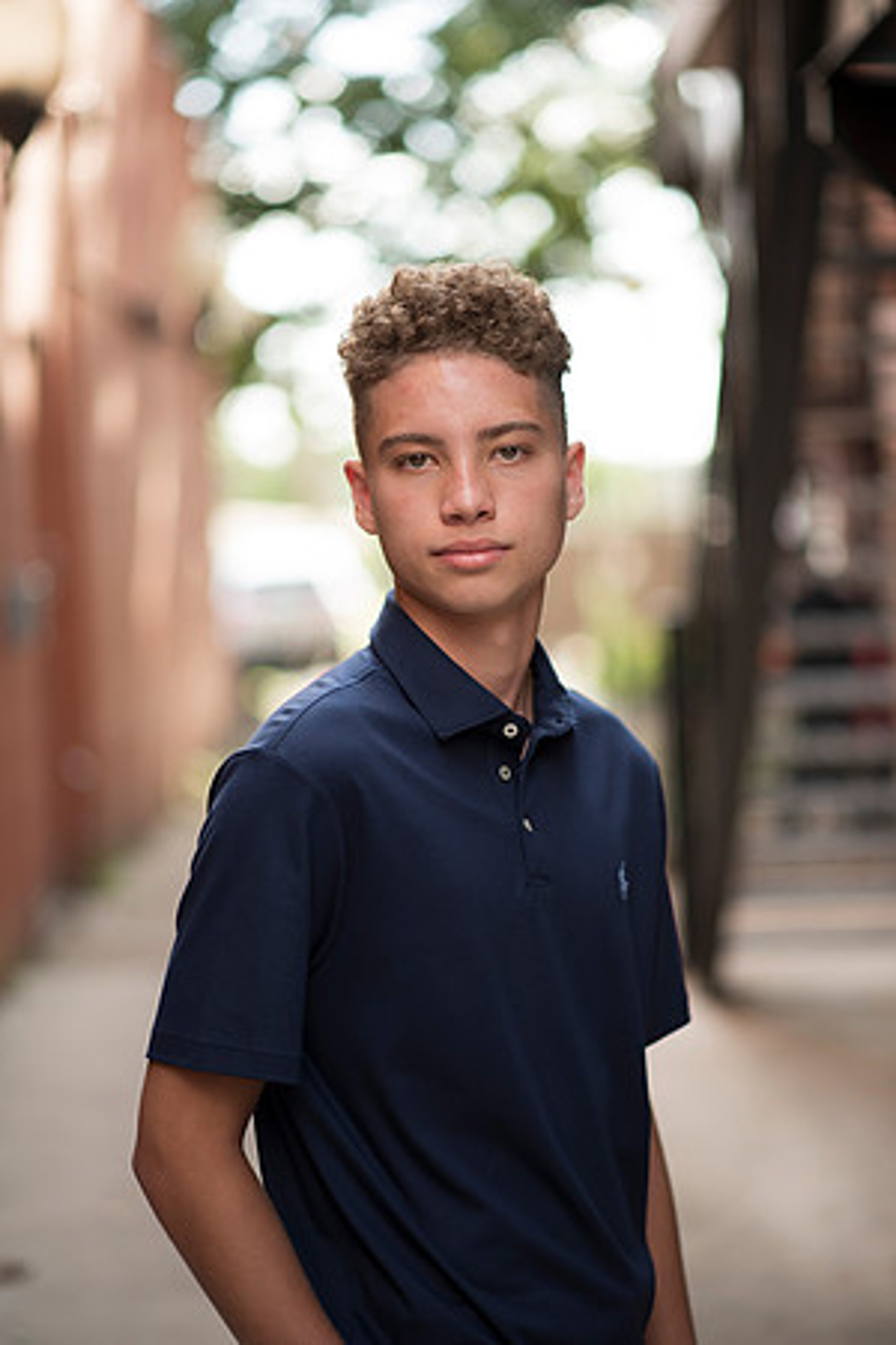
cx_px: 448
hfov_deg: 16.1
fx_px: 3173
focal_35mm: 85
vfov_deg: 23.9
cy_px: 672
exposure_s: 1/320
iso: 100
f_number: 1.8
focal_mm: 85
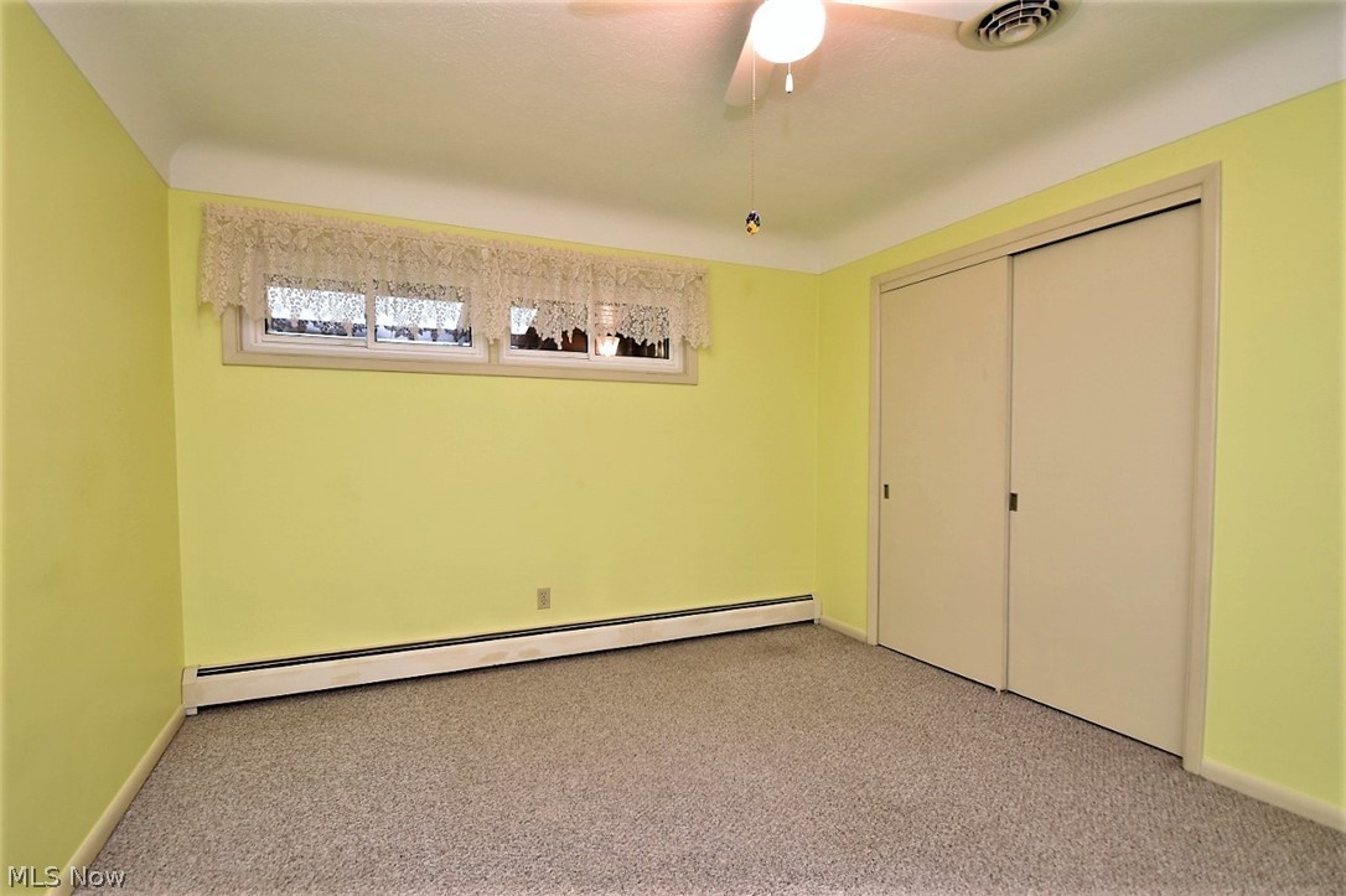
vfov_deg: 72.0
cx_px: 673
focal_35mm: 16
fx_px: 617
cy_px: 448
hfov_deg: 95.0
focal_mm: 11
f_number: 8
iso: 200
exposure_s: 1/13
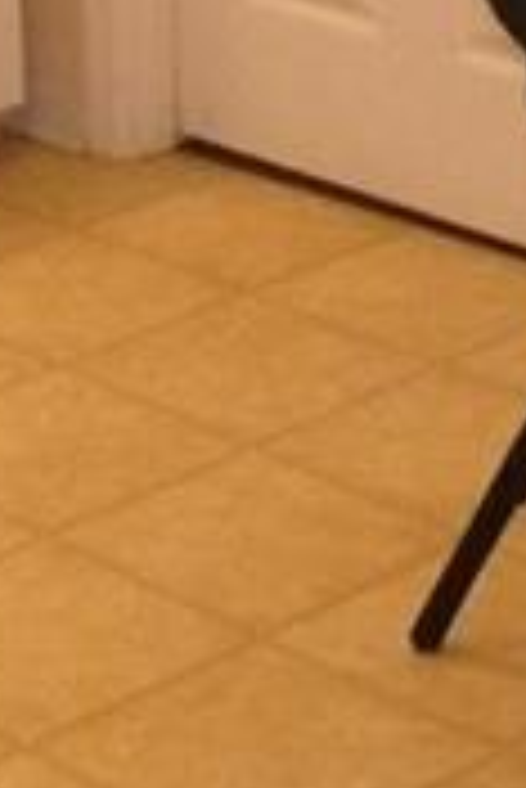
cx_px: -139
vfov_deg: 13.1
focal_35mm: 152
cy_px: -203
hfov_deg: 8.9
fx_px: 3325
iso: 400
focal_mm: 4.6
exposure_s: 1/30
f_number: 2.8
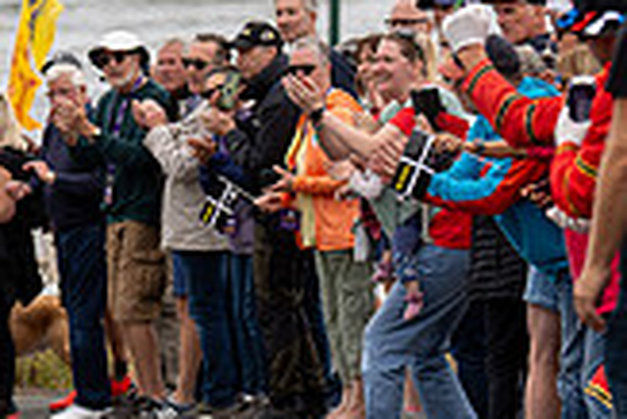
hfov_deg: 5.8
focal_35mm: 355
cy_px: 140
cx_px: -58
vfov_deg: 3.9
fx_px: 6188
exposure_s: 1/1000
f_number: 3.5
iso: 320
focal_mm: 100
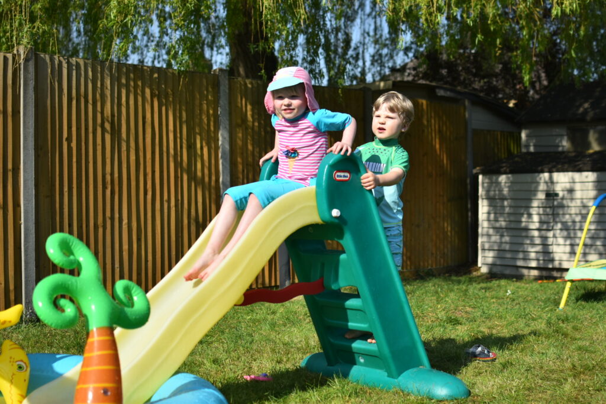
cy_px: 202
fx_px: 884
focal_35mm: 52
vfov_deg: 25.8
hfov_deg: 37.8
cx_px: 303
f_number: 2.5
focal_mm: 35
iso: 110
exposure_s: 1/4000
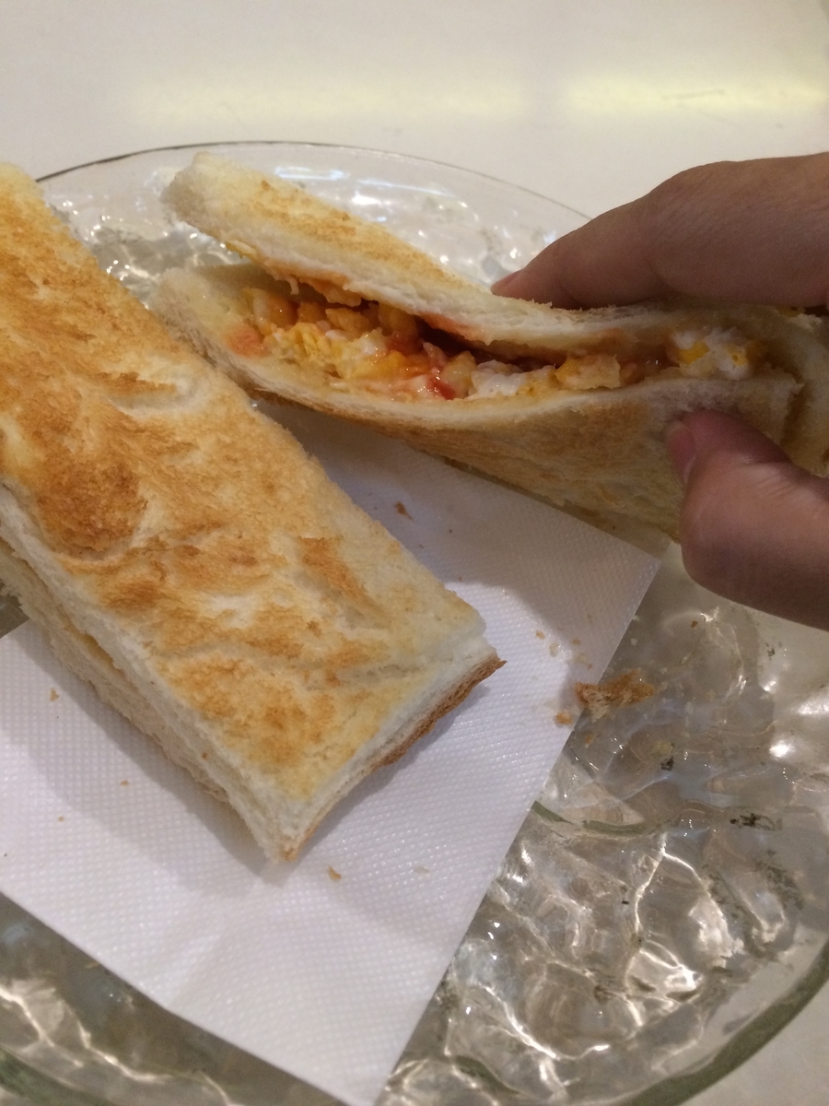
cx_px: 414
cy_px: 553
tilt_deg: -55.4
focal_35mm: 29
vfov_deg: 61.7
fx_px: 926
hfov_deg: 48.2
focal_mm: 4.15
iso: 200
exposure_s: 1/30
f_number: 2.2
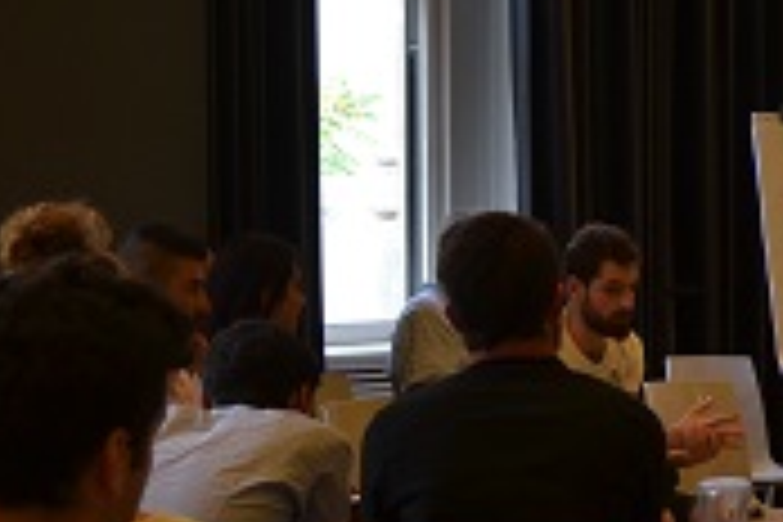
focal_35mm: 138
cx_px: 972
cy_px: 387
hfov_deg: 14.4
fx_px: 2992
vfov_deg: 10.0
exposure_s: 1/80
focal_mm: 29
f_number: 4.5
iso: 400
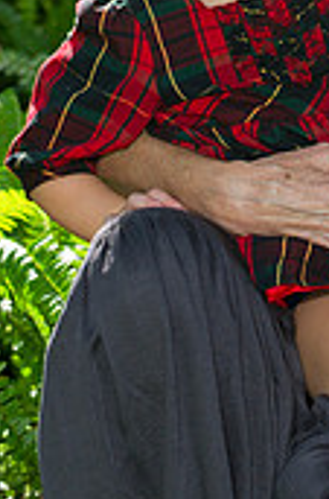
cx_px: 386
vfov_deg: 7.6
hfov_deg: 5.1
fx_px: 3710
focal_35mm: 269
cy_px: -67
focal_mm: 102
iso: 250
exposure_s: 1/200
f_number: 5
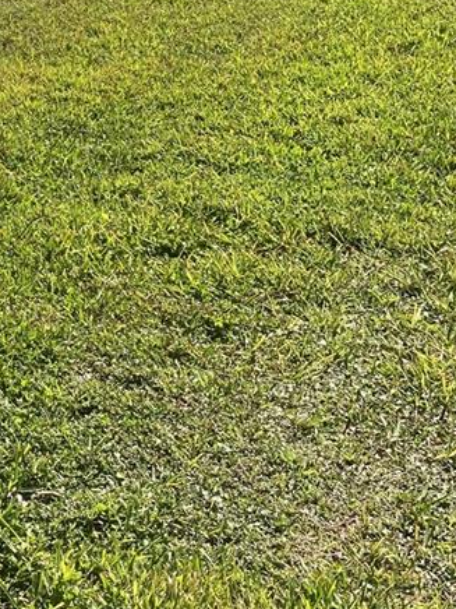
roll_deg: +2.0
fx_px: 1352
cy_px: 84
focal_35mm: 77
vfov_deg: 24.7
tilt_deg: -14.0
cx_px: -119
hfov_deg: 18.0
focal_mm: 3.99
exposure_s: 1/1946
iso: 20
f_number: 1.8
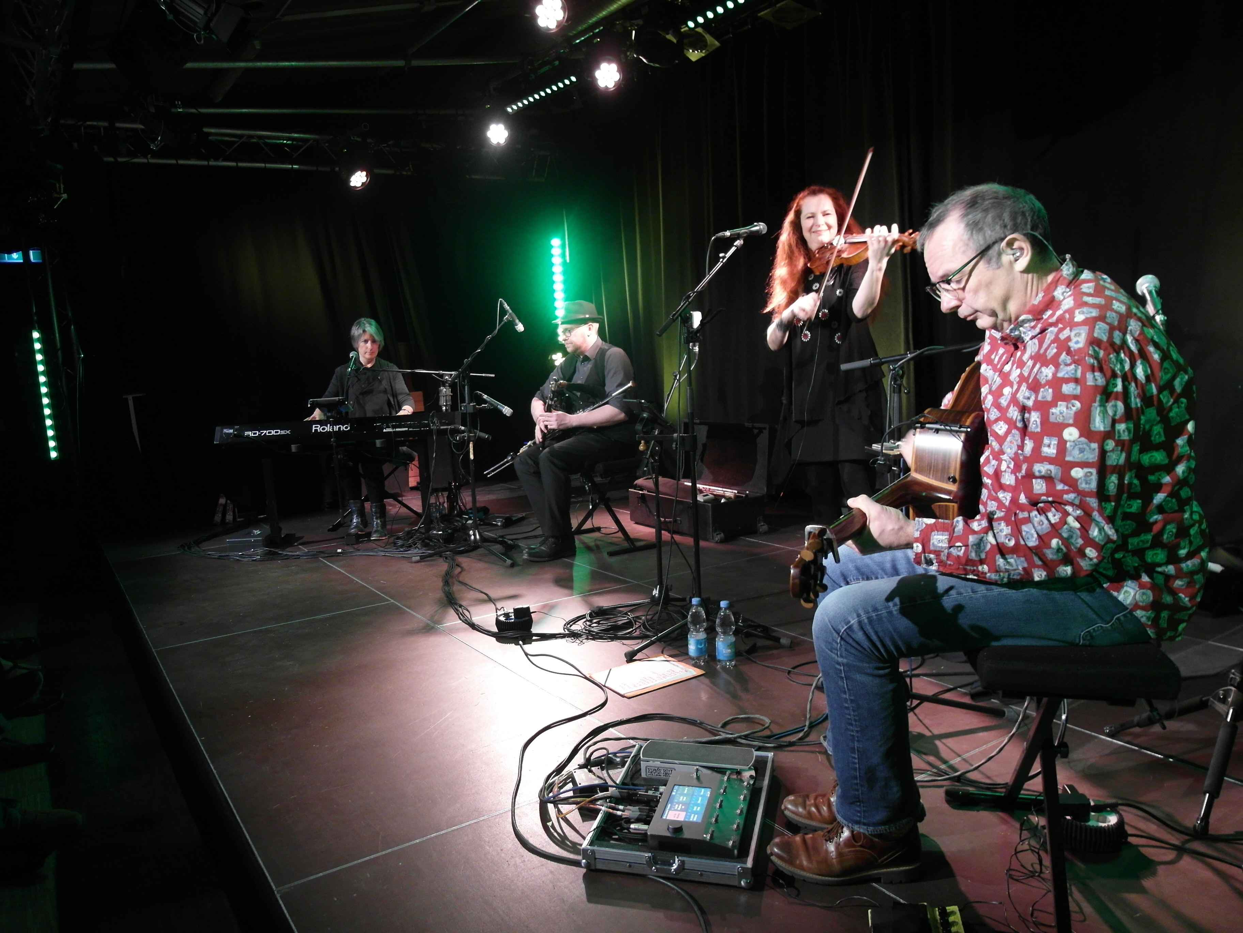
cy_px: 466
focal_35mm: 24
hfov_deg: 71.6
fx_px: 862
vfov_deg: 56.8
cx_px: 622
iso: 200
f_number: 2.1
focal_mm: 5.2
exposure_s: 1/30
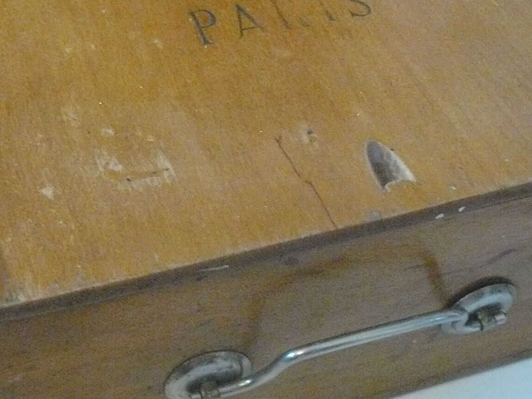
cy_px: 237
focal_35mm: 64
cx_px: 248
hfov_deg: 30.3
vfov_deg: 22.9
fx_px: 984
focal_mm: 6
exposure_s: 1/8
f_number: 2.8
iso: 800
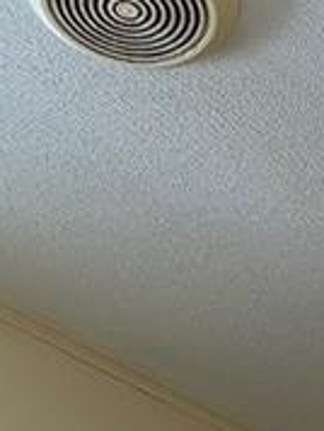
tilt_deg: -4.5
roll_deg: -0.6
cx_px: 94
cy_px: 889
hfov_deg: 13.2
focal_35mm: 112
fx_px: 1394
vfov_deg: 14.3
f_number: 1.6
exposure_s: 1/60
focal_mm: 5.1
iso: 160
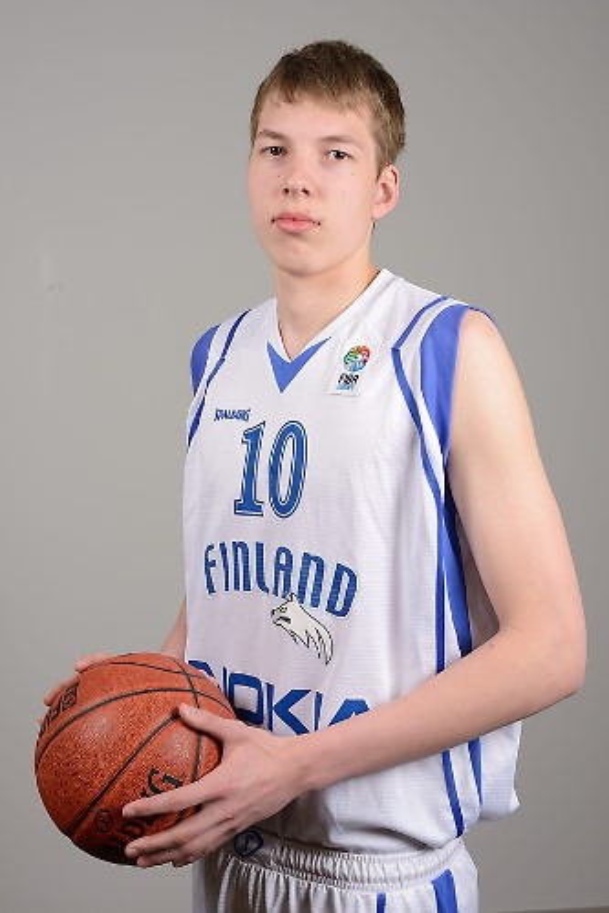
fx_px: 1268
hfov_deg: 27.0
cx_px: 304
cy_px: 456
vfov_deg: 39.6
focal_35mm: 50
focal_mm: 50
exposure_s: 1/60
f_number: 9
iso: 100
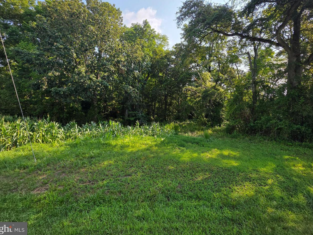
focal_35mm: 15
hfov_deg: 98.1
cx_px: 164
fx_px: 136
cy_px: 101
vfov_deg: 81.3
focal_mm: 2.2
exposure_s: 1/1120
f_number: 1.9
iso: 40
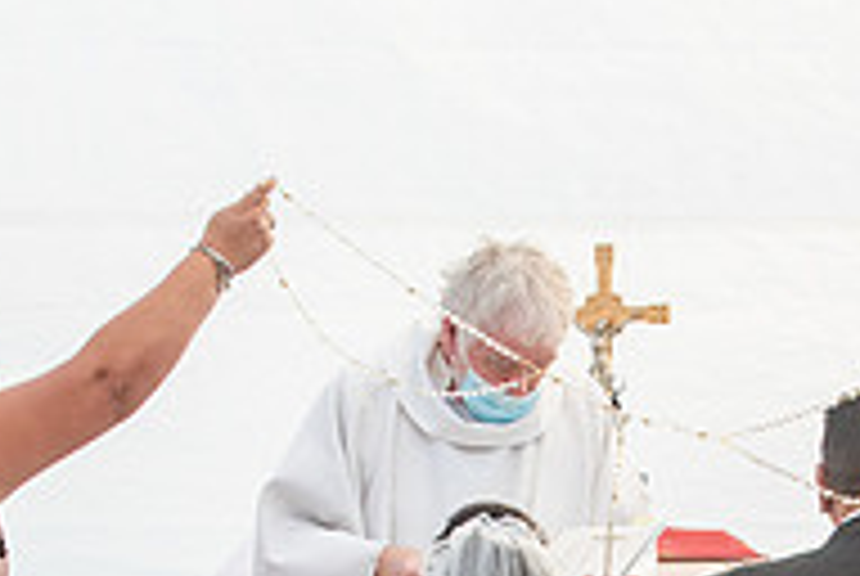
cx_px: 604
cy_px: 807
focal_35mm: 256
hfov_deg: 8.0
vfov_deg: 5.3
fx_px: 6125
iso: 800
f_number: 6.3
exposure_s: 1/125
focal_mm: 70
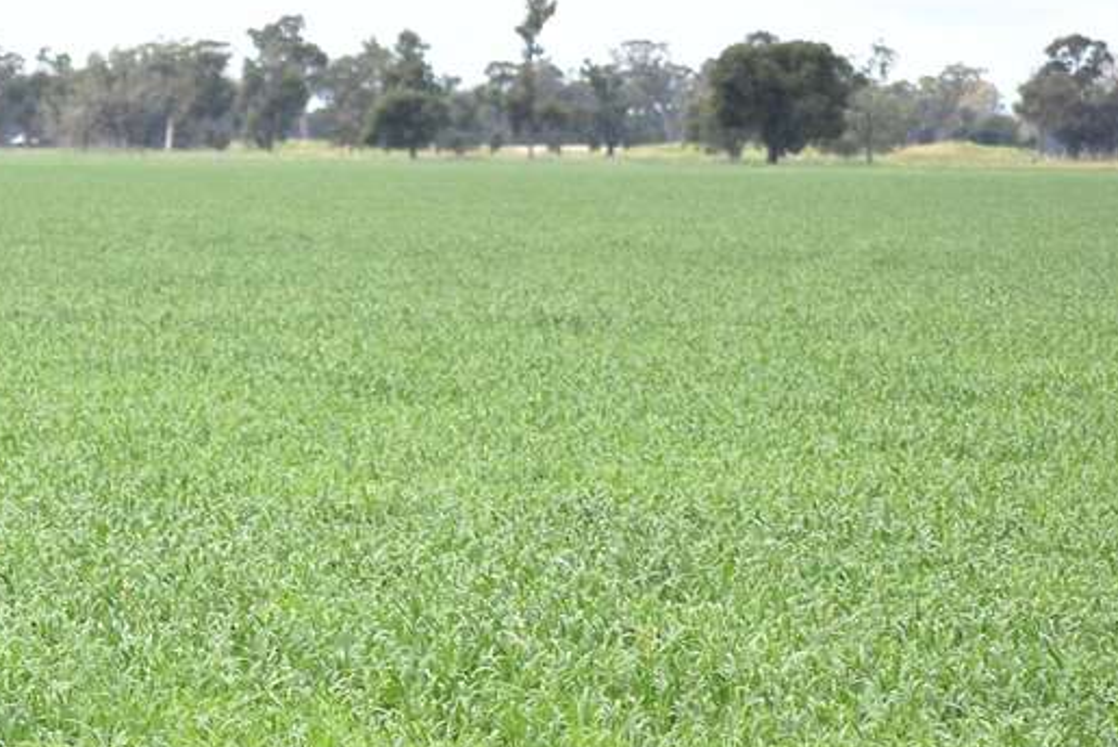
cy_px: 391
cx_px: -933
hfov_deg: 4.6
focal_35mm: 447
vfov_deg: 3.1
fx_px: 13889
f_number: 10
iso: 100
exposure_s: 1/200
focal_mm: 80
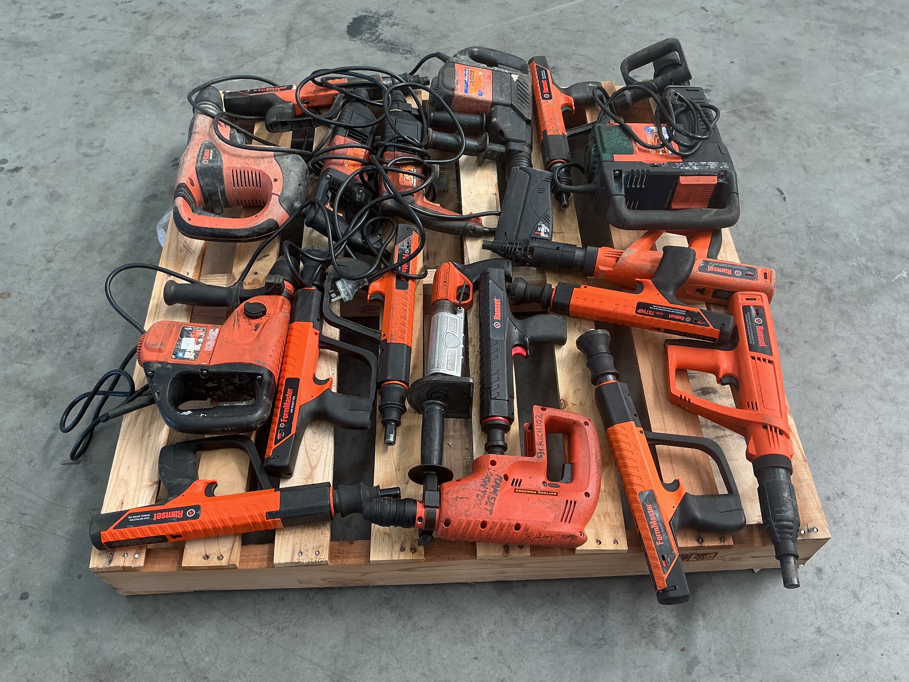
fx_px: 762
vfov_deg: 48.2
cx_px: 454
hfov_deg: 61.7
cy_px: 341
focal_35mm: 29
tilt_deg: -55.7
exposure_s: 1/100
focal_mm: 3
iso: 32
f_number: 1.8
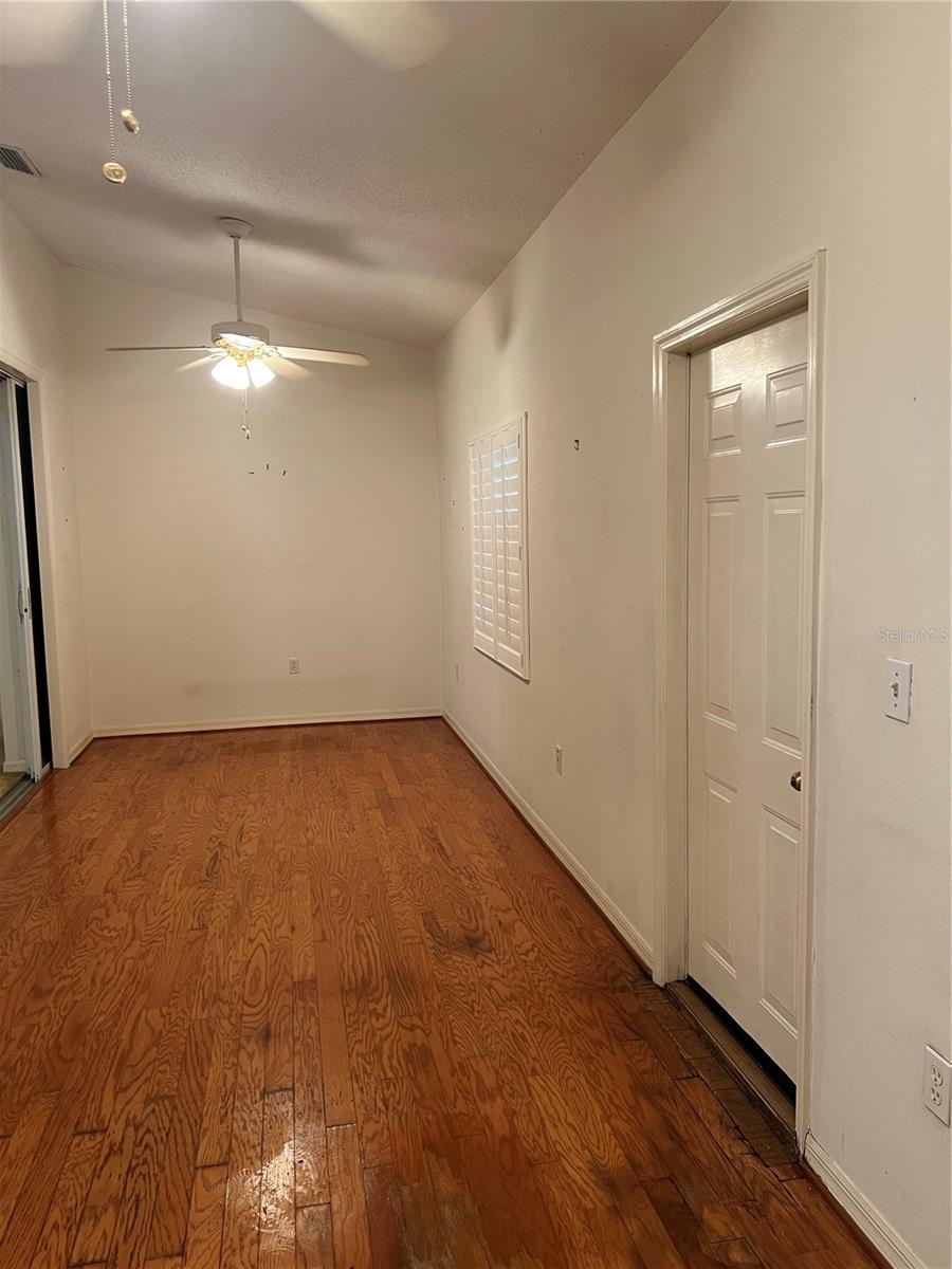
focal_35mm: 26
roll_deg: +1.1
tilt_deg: -5.8
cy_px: 634
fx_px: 953
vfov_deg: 67.3
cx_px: 476
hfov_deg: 53.1
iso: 100
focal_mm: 5.7
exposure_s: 1/60
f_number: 1.5
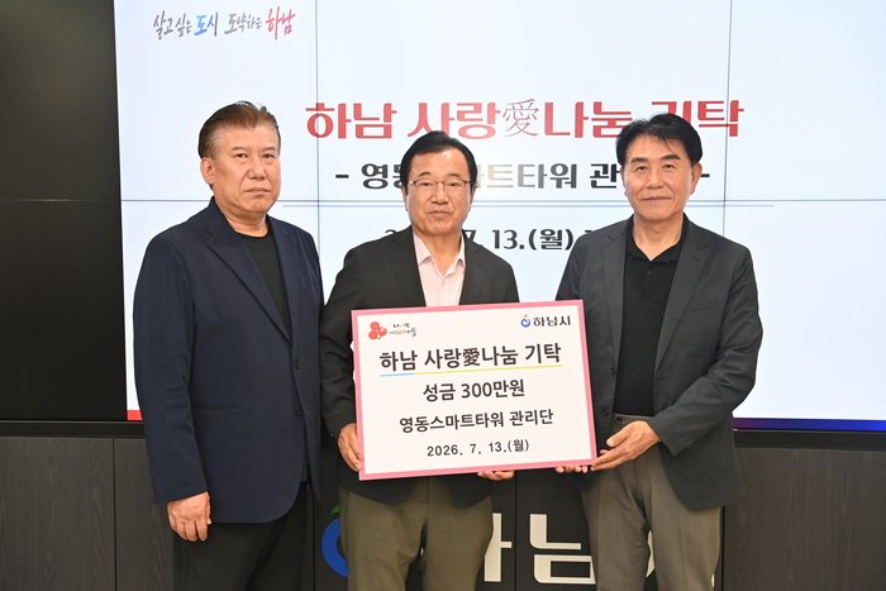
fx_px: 935
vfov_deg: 35.1
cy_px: 296
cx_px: 443
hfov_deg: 50.7
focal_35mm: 38
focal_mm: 38
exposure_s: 1/80
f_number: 5
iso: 800
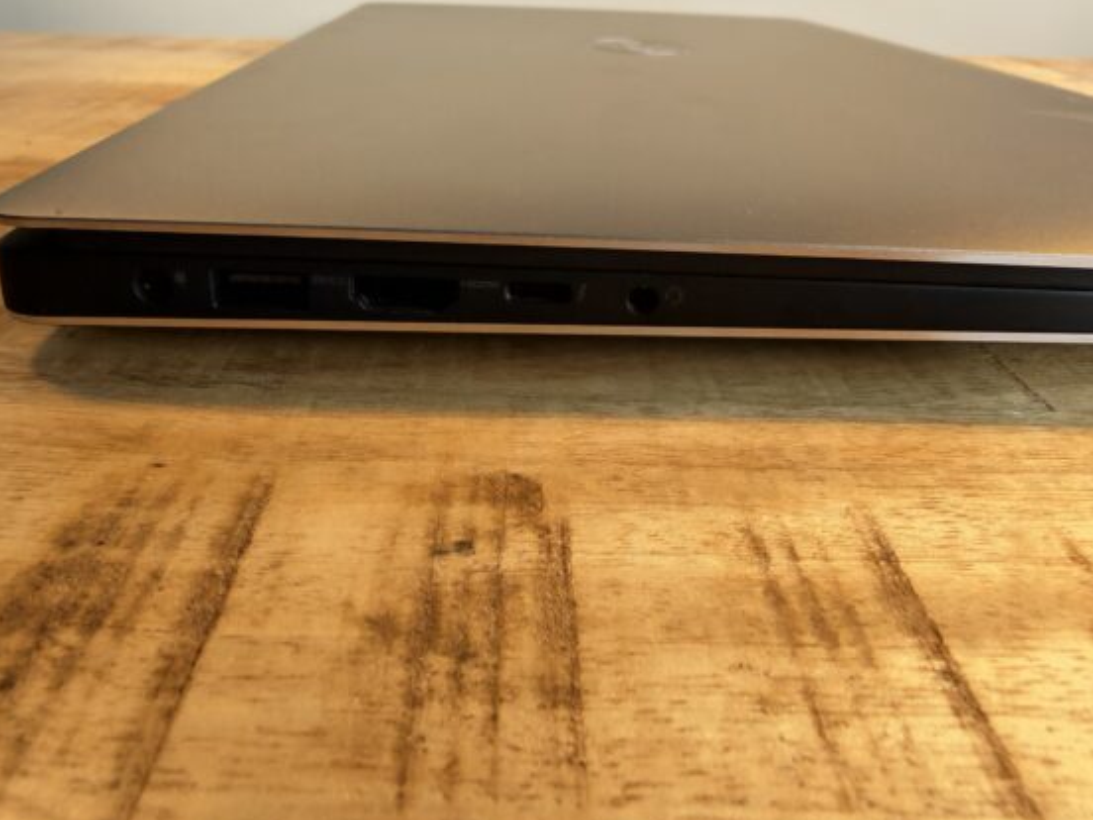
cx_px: 515
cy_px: 406
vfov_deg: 54.9
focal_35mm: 25
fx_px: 789
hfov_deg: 69.3
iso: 200
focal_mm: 1.82
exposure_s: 1/50
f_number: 2
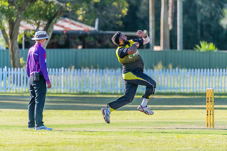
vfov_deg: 2.5
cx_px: 114
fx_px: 3469
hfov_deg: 3.7
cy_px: 76
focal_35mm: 550
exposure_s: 1/4000
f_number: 6.3
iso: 2500
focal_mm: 550
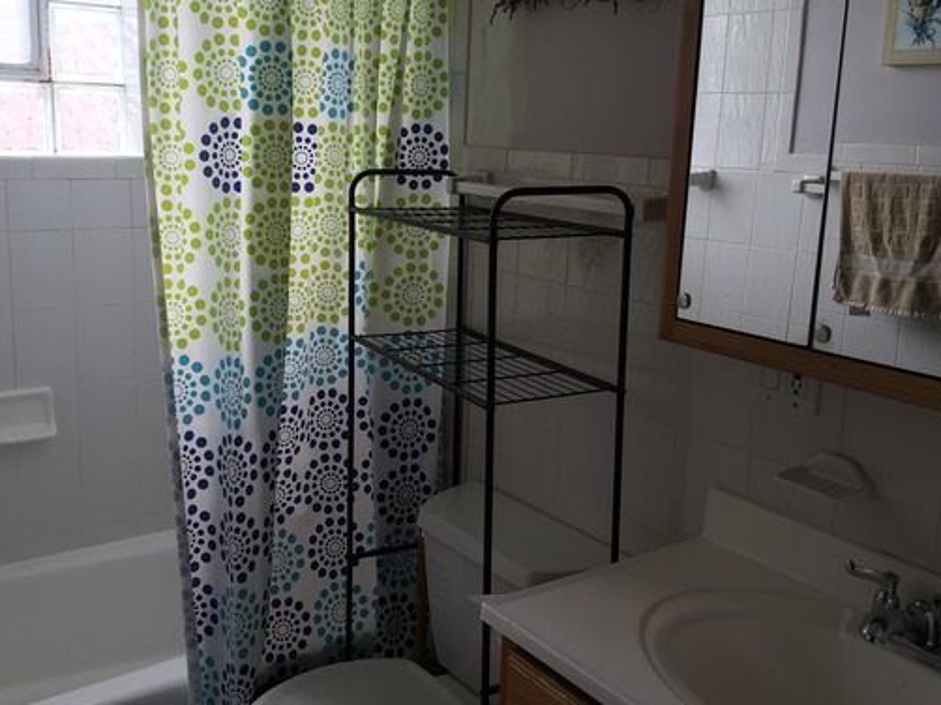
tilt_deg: -10.8
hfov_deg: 50.1
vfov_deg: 38.6
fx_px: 1005
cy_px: 315
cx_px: 444
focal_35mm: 37
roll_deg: -1.8
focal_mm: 4.15
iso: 25
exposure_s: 1/40
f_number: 2.2
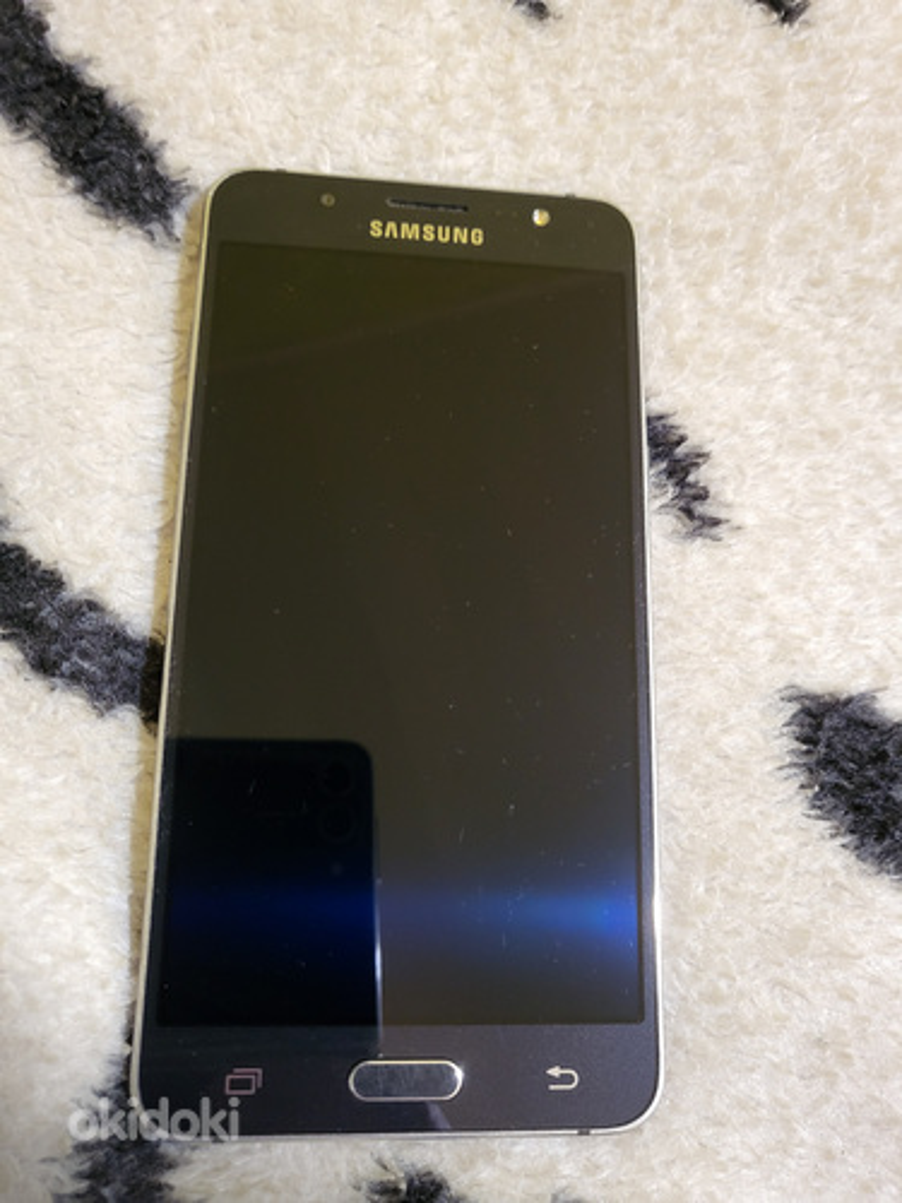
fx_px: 903
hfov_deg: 53.1
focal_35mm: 26
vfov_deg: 67.3
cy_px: 602
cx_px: 451
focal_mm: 4.25
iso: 640
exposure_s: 1/33.3
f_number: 1.8
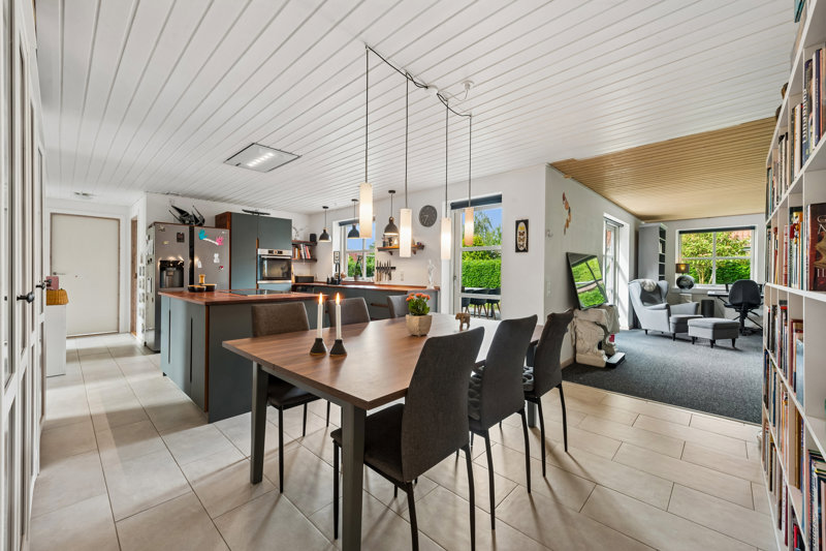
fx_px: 321
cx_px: 413
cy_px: 276
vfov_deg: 81.2
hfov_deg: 104.3
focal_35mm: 14
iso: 200
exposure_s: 1/13
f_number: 10
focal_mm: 14
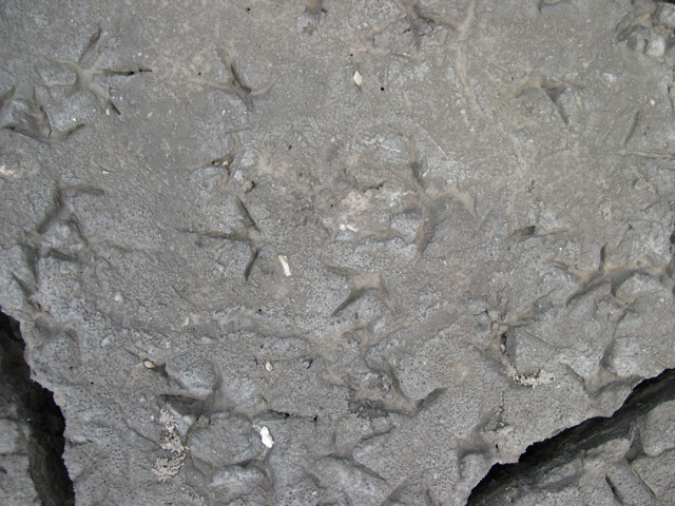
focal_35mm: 38
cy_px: 253
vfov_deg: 37.7
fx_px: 741
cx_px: 338
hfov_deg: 49.0
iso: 100
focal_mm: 8
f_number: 2.8
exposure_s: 1/166
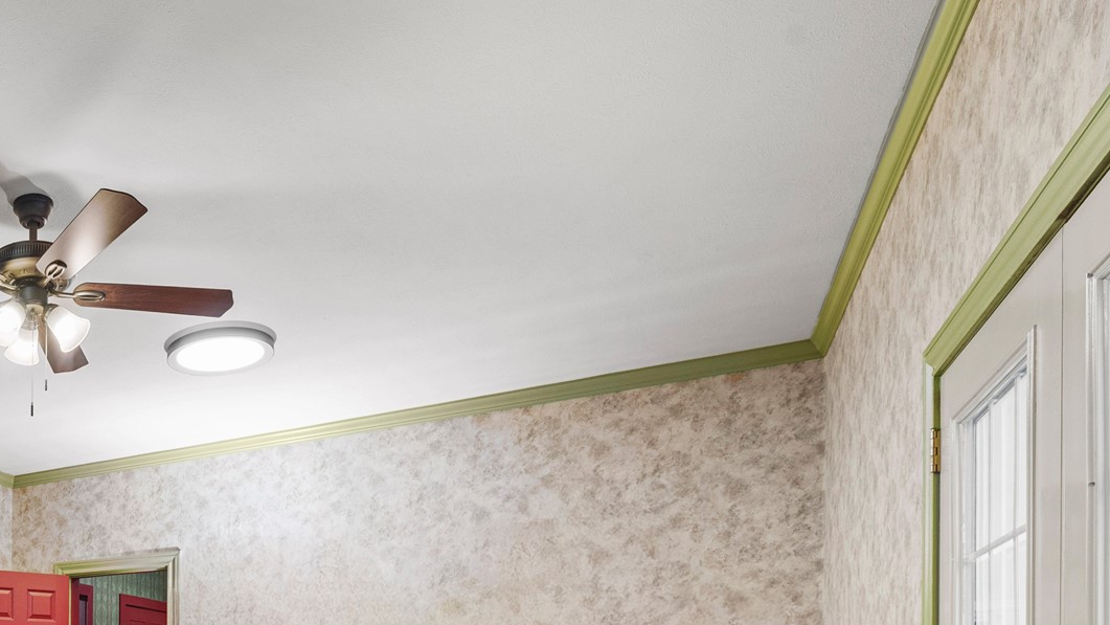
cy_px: 706
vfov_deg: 33.4
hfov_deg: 51.7
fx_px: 883
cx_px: 5
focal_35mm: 30
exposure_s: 1/1.67
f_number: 8
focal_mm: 14
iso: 800
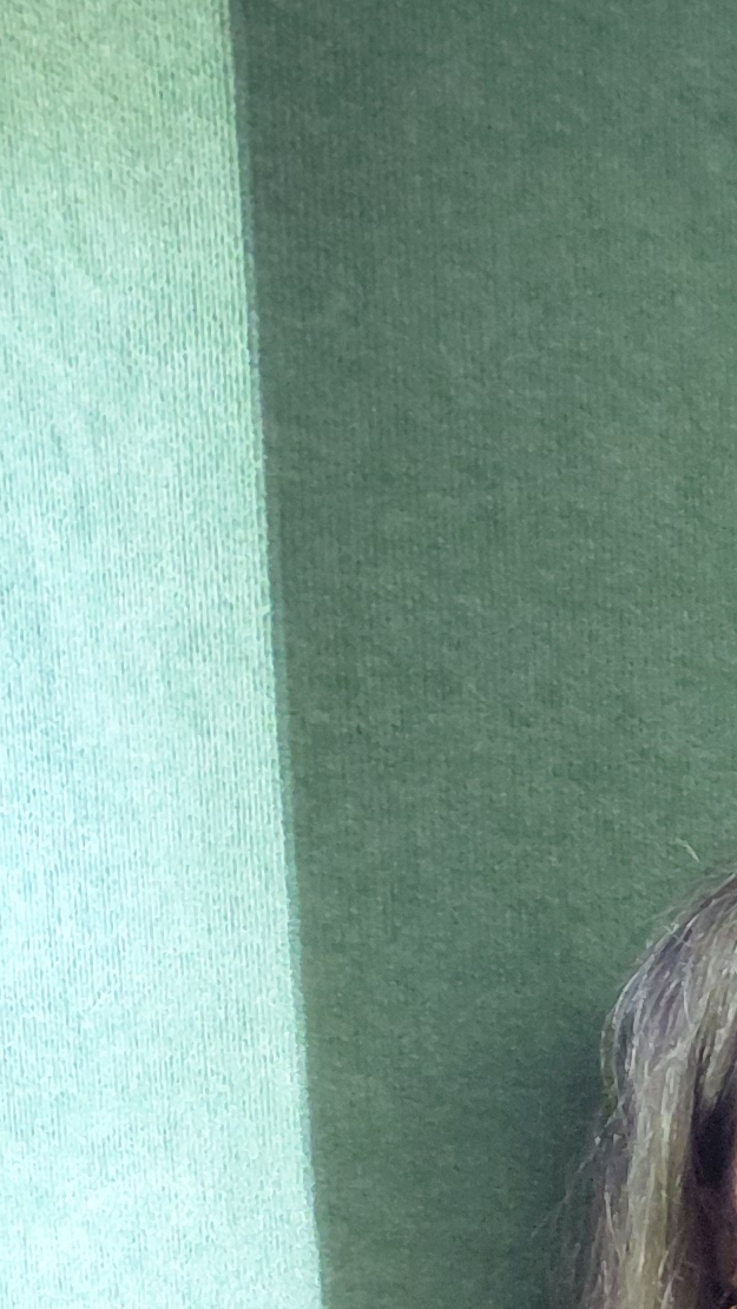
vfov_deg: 20.0
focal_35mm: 100
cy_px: 1578
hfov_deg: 9.1
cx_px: 2398
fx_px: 3474
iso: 250
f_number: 1.8
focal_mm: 4.69
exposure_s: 1/50.1
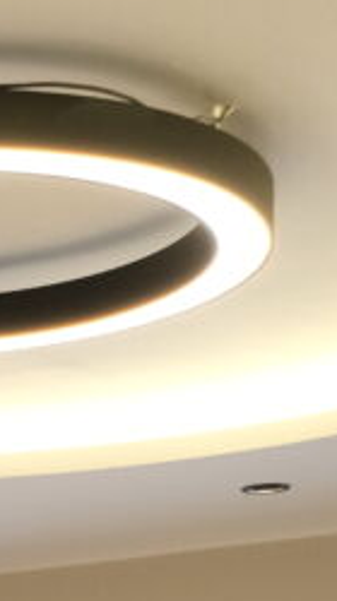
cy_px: 1135
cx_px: -489
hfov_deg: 7.5
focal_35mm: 151
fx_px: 2407
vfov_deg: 12.8
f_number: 4
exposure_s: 1/150
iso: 1600
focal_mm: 20
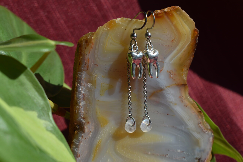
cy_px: 81
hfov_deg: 24.6
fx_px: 557
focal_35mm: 82
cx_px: 122
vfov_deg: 16.6
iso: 100
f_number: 8
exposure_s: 1/320
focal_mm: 55
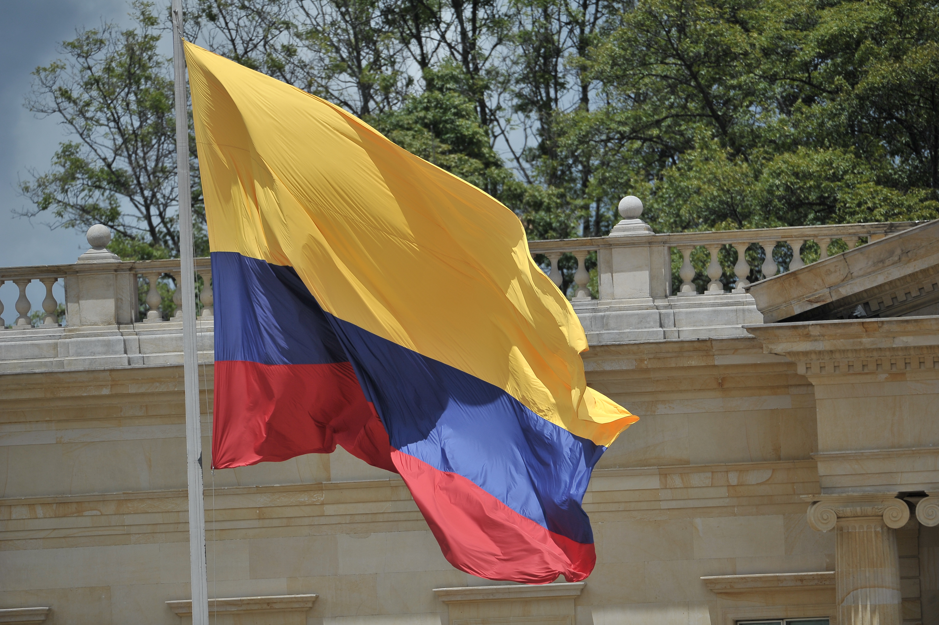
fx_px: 9905
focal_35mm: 380
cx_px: 470
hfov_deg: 5.4
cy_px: 312
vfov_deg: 3.6
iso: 400
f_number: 4.5
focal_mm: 380
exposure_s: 1/6400
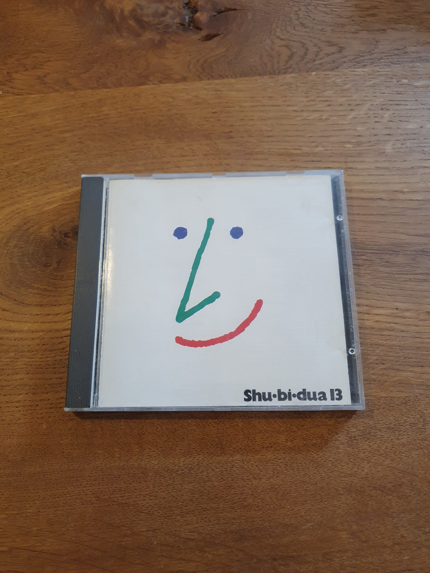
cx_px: 215
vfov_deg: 67.3
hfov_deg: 53.1
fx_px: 431
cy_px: 286
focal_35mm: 26
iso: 160
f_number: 1.5
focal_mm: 4.32
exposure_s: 1/50
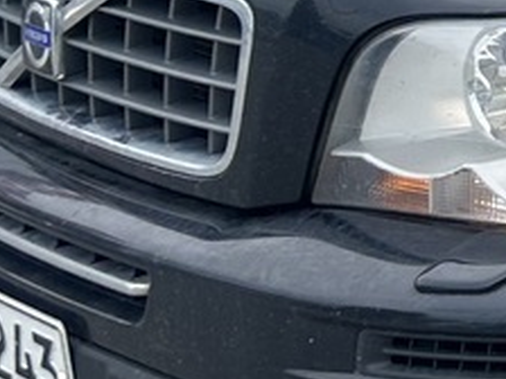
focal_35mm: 167
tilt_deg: -4.7
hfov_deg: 10.4
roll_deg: -0.1
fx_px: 2441
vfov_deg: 8.8
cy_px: -108
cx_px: 1179
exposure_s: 1/1779
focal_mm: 5.7
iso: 50
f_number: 1.5
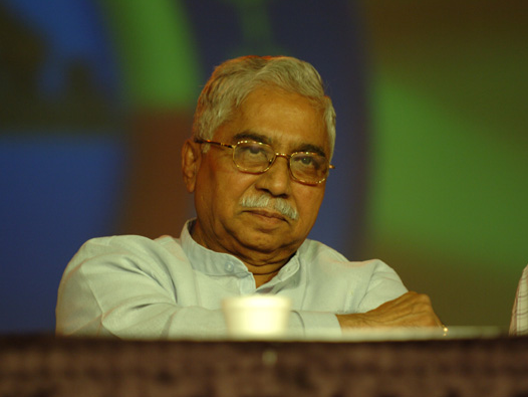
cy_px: 198
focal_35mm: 328
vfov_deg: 4.5
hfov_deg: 6.0
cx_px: 253
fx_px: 5005
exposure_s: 1/80
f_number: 2.8
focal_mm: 200
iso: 400
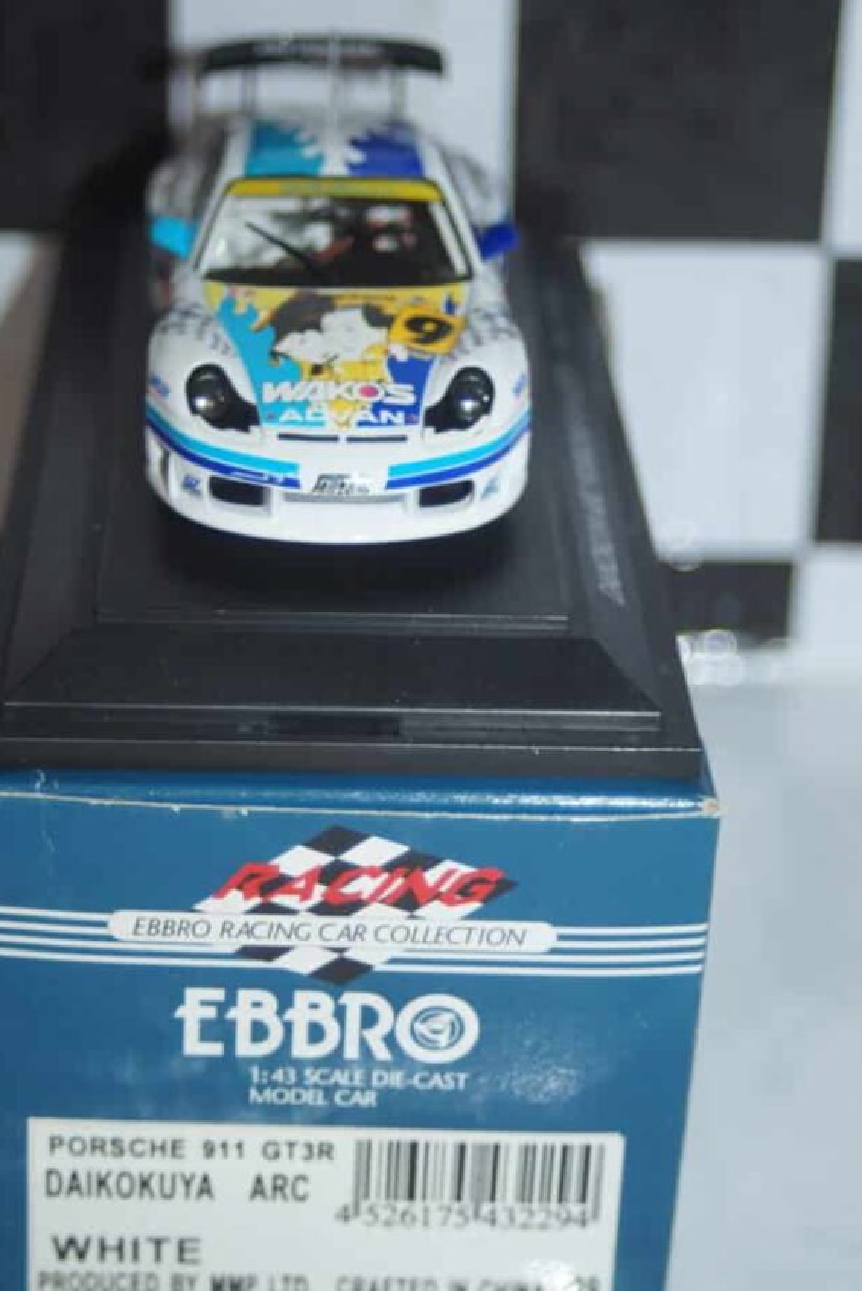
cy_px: 639
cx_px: 407
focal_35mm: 88
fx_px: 3141
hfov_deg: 15.6
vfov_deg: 23.2
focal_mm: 55
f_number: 5
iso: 250
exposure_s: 1/160
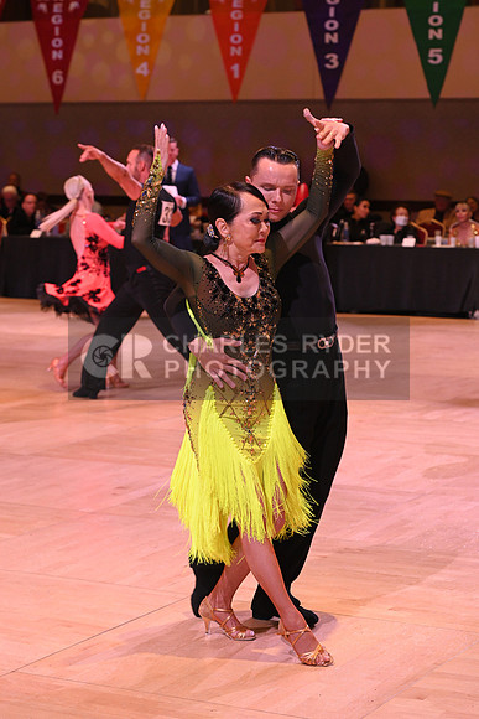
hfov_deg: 14.9
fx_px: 1835
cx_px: 240
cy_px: 360
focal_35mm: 92
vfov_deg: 22.1
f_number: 5
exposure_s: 1/200
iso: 2500
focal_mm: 92
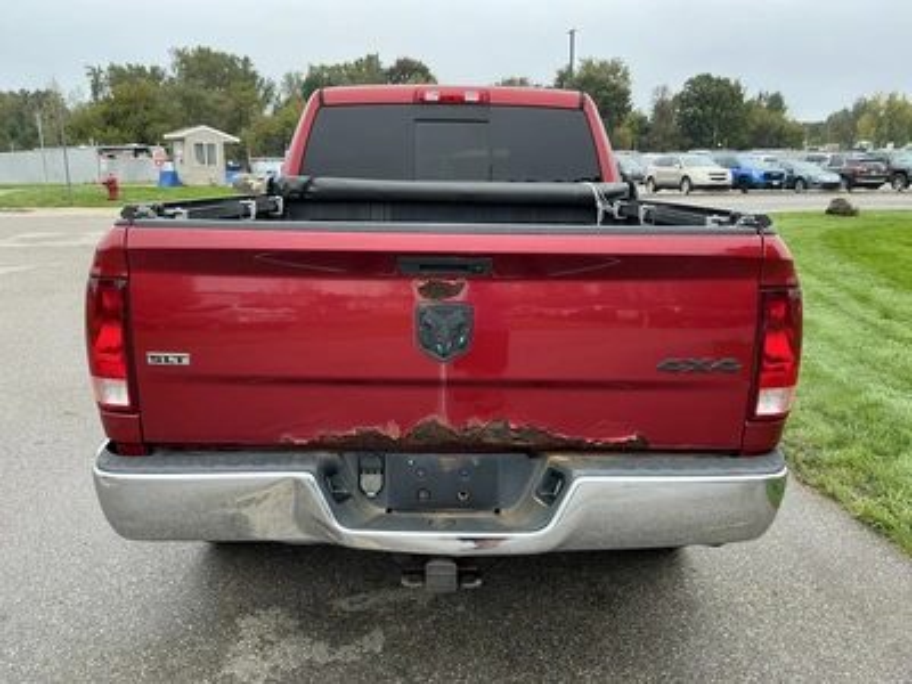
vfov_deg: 49.7
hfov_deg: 63.4
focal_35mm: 28
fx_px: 738
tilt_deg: -14.9
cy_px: 342
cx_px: 456
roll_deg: +0.2
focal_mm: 3
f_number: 1.8
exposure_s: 1/299
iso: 25
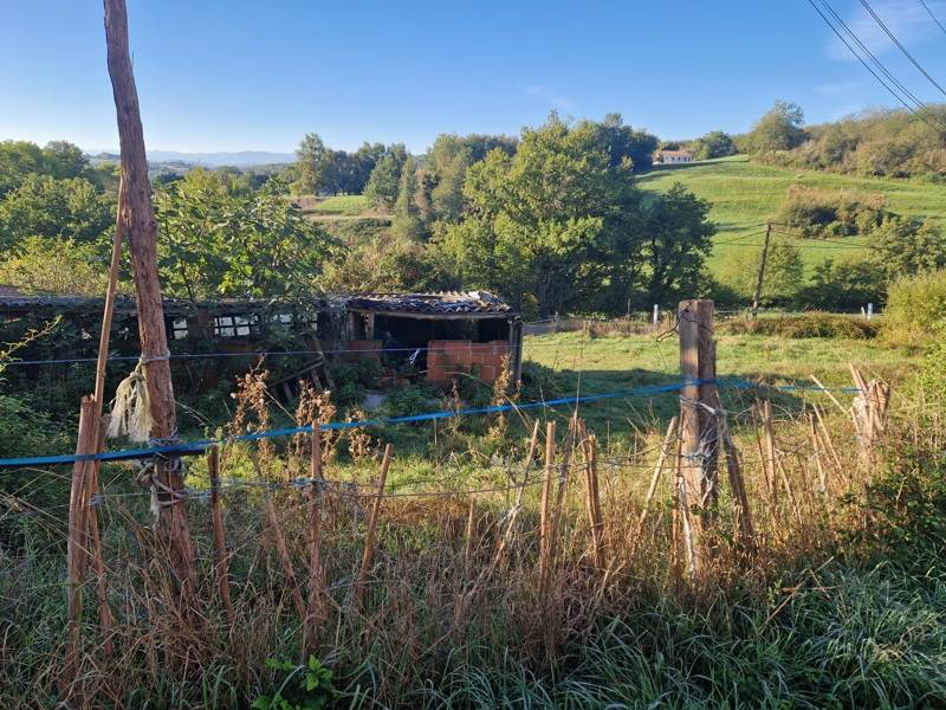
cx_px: 473
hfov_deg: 73.9
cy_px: 355
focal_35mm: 23
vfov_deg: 58.9
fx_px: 629
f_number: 1.8
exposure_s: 1/604
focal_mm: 5.4
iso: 50
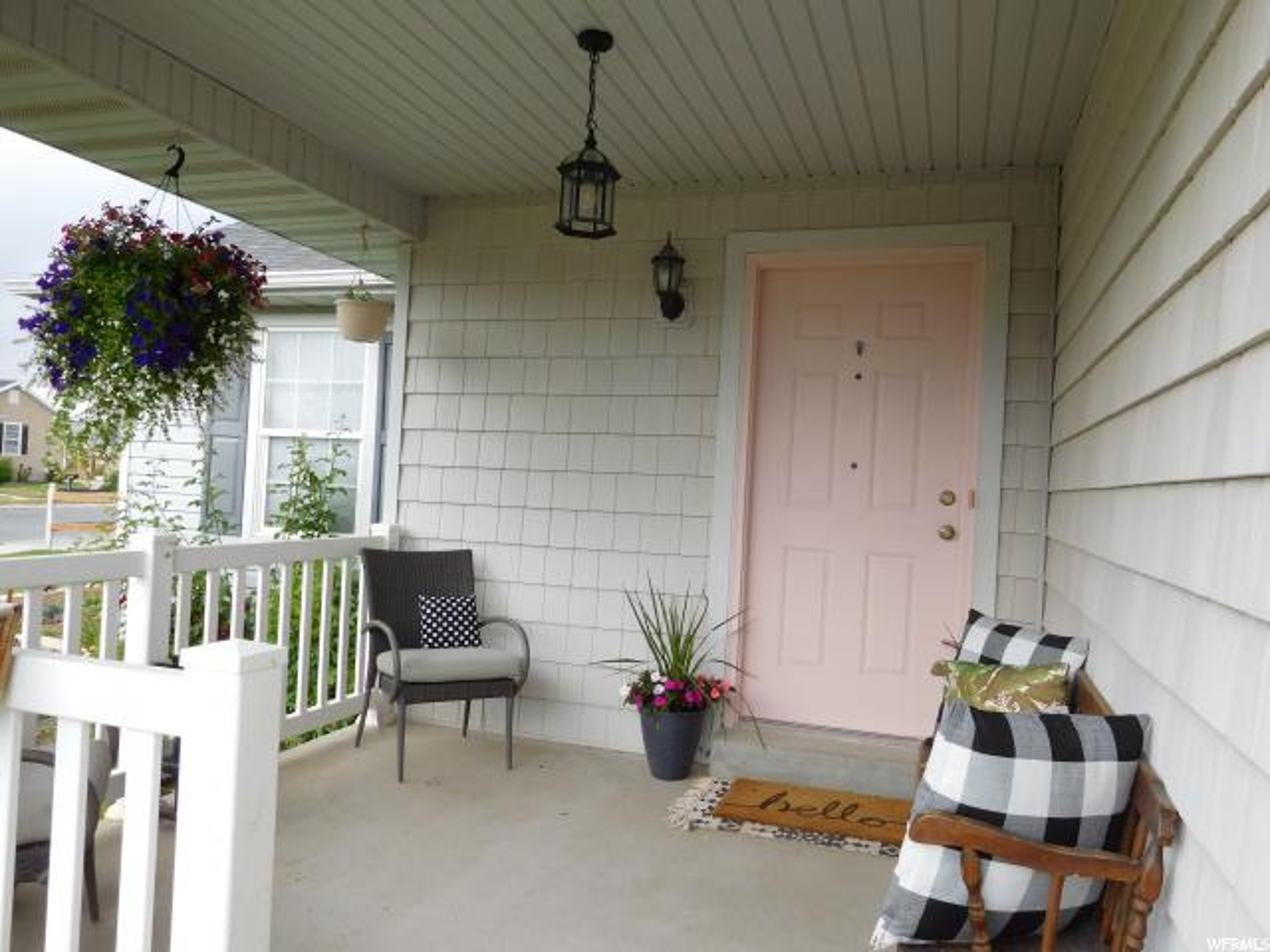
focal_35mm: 25
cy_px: 476
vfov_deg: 54.9
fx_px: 917
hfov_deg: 69.4
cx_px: 635
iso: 125
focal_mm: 4.5
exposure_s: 1/200
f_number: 3.4
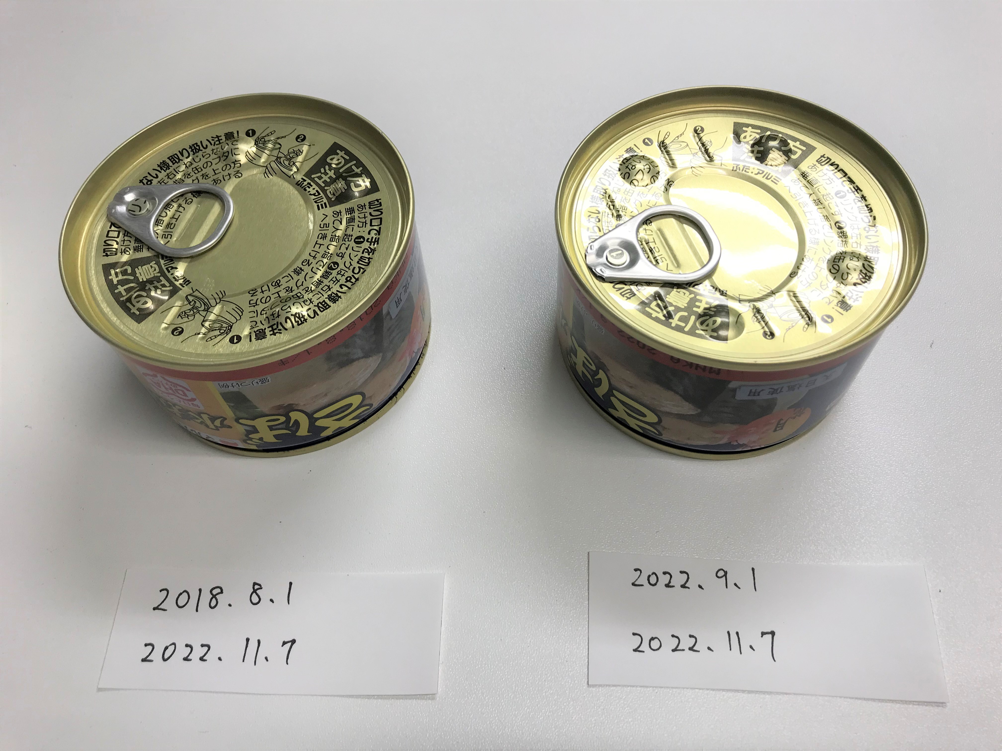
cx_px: 501
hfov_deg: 63.4
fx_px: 810
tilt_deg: -58.6
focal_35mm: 28
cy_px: 376
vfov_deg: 49.7
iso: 25
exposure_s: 1/100
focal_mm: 3.99
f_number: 1.8
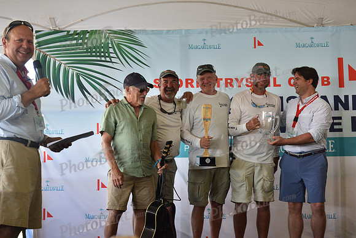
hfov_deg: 30.5
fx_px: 653
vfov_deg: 20.6
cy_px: 119
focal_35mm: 66
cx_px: 178
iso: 800
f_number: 5
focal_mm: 66
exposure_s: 1/160
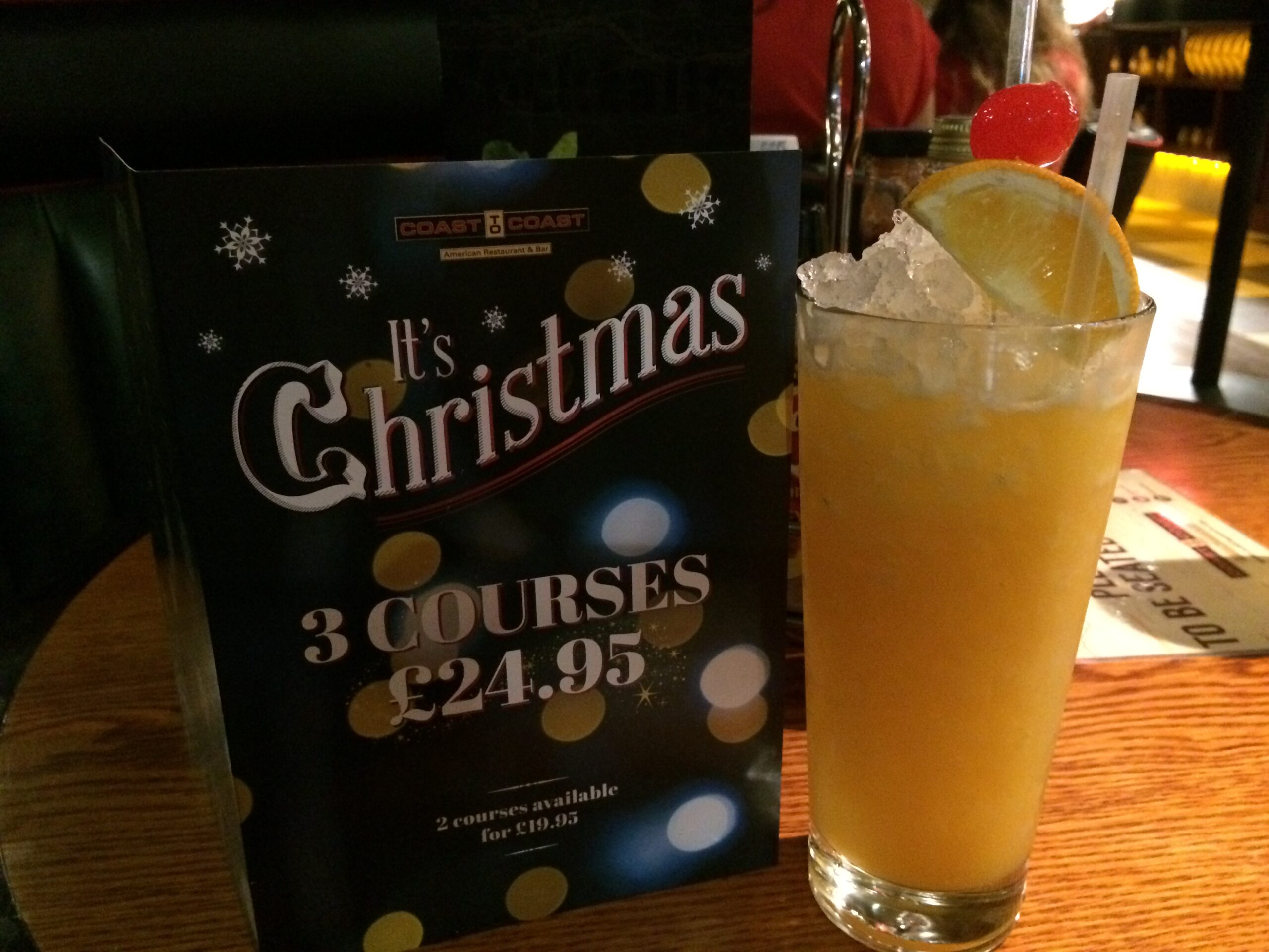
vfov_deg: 48.2
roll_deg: +0.9
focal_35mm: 29
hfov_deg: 61.7
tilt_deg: -22.8
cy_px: 476
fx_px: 1063
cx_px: 634
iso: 500
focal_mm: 4.15
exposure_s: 1/15
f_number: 2.2
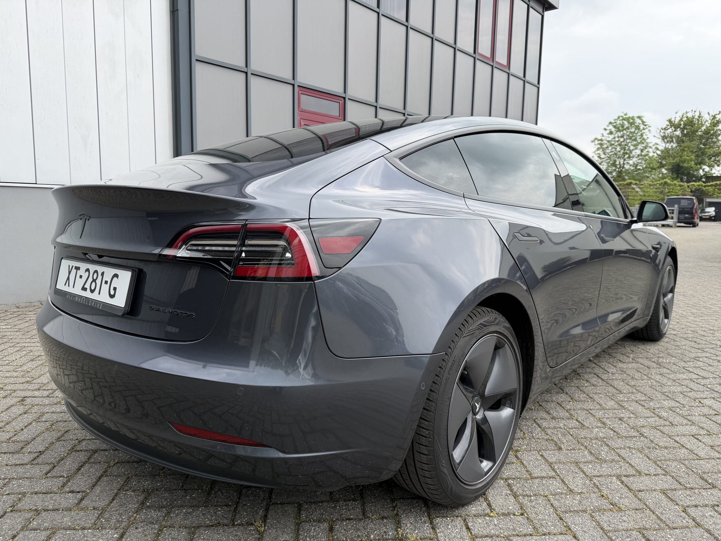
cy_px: 270
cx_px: 360
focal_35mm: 24
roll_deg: -1.1
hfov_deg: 71.6
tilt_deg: -7.8
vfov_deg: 56.8
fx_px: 500
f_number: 1.78
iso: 80
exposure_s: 1/1385
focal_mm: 6.76
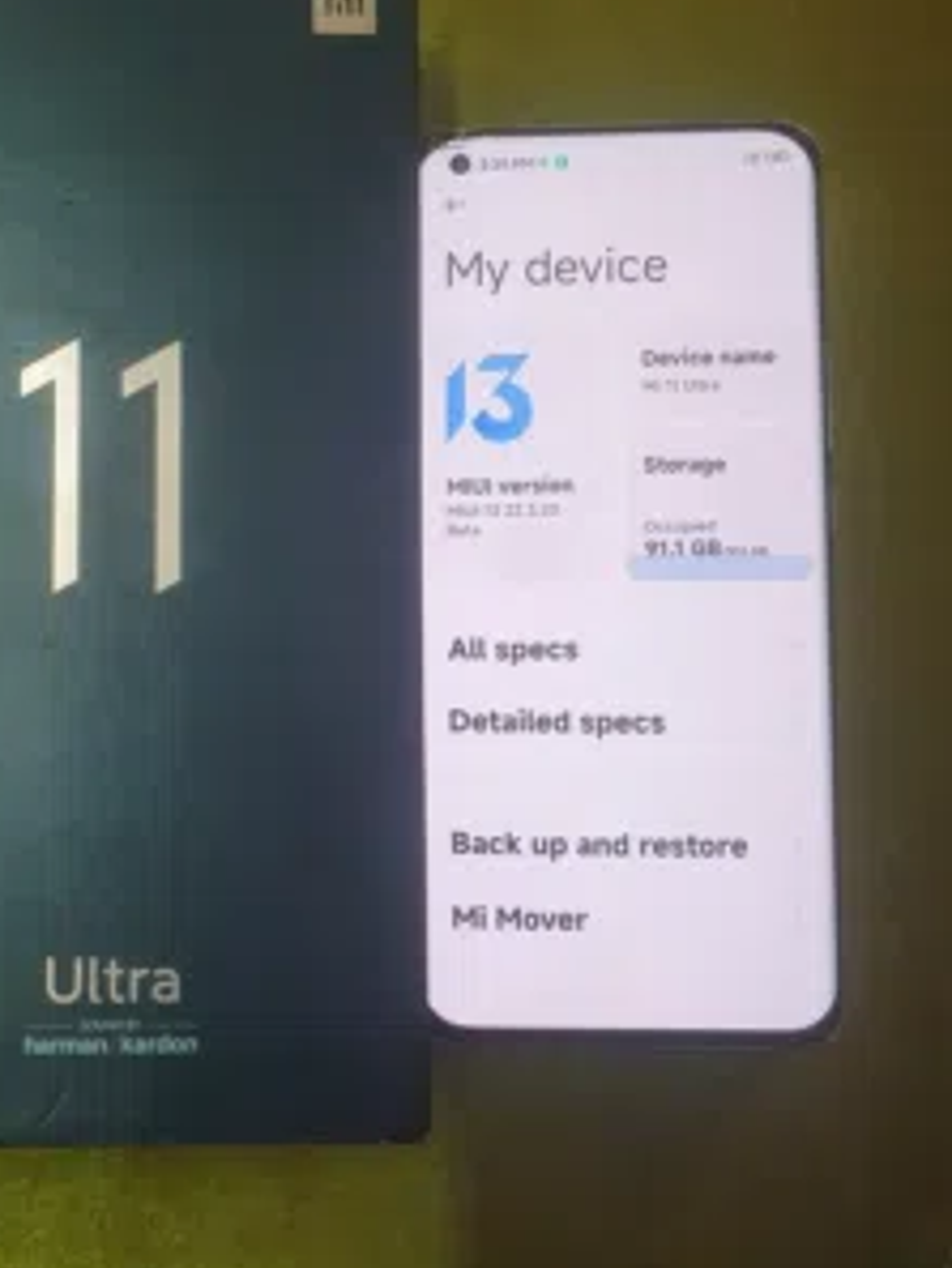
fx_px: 1282
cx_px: 320
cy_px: 632
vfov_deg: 52.6
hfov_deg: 40.2
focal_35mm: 35
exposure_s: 1/50
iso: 160
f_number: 2.4
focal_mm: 4.32
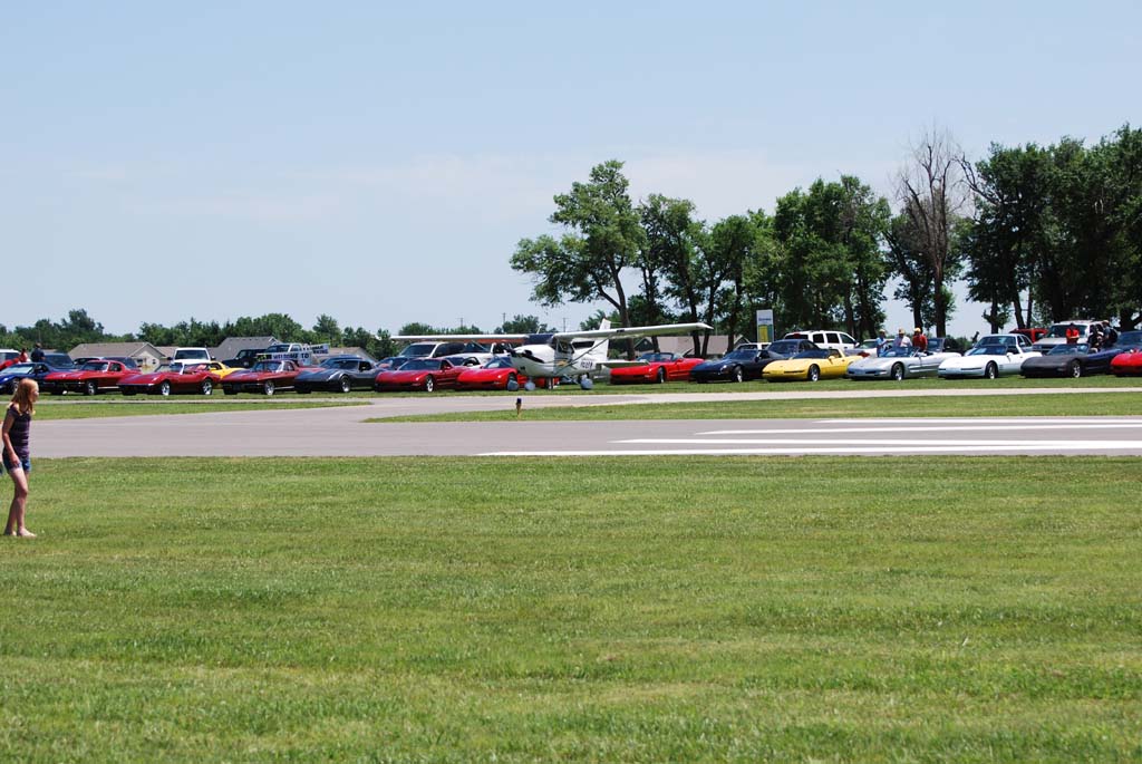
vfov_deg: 13.1
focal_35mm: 105
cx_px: 571
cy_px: 382
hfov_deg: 19.4
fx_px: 3334
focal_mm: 70
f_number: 5.6
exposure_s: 1/500
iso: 100
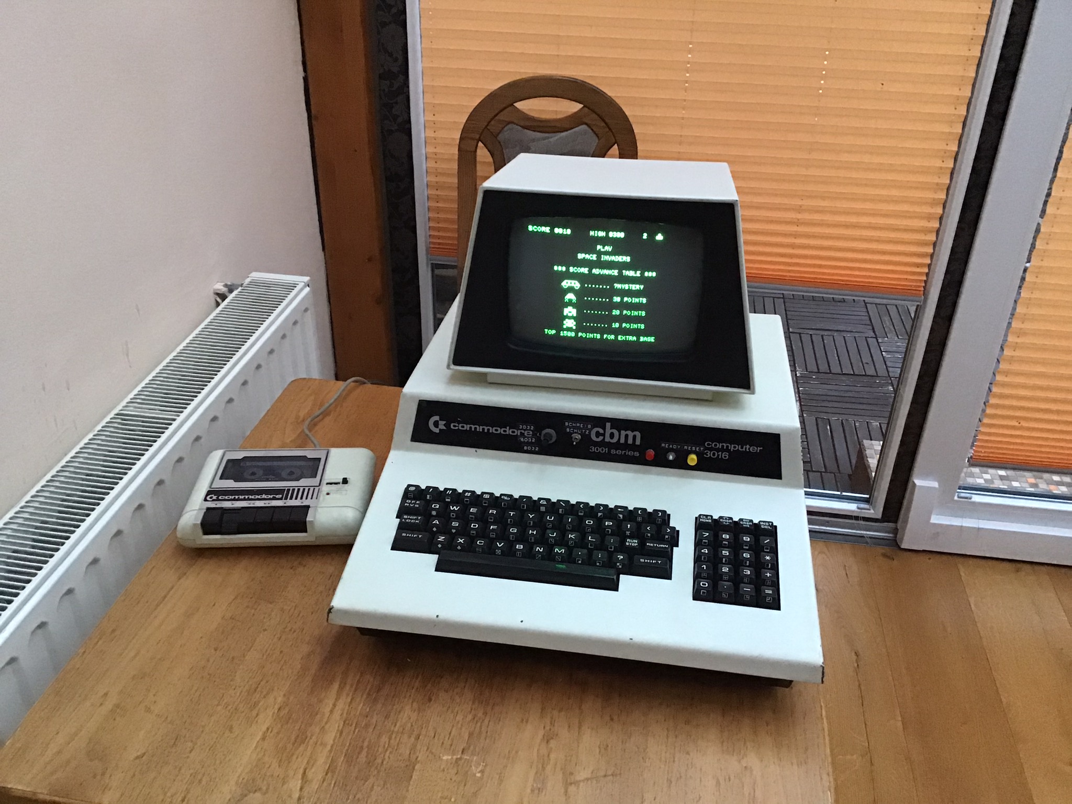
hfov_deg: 58.4
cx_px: 536
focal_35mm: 31
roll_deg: -1.1
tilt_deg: -31.0
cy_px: 402
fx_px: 960
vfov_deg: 45.4
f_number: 2.4
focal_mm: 3.3
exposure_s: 1/17
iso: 250
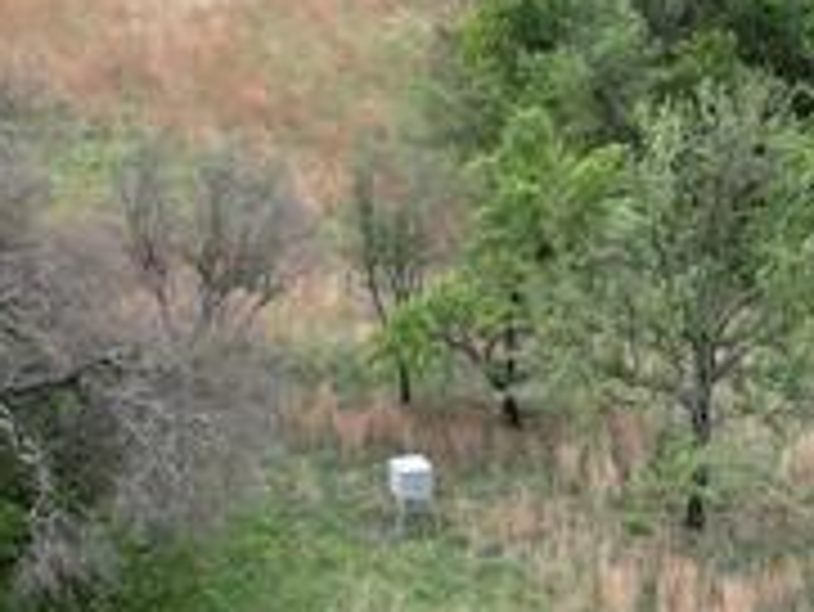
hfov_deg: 14.4
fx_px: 3200
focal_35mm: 136
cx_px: 697
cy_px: 630
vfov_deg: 10.8
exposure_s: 1/1000
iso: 100
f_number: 1.7
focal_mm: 6.72
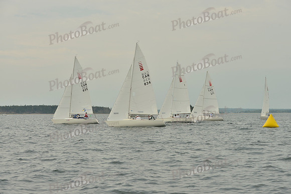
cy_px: 97
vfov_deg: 19.5
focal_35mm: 70
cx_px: 146
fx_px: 566
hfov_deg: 28.8
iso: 200
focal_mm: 70
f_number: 9
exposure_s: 1/800
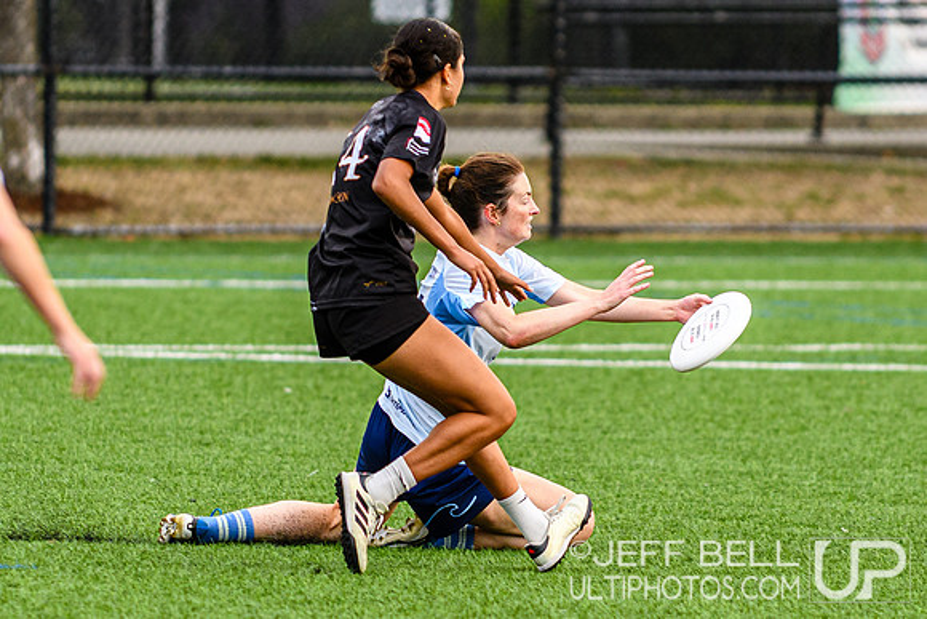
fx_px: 15356
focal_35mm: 596
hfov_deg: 3.5
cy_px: 295
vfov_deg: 2.3
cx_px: 550
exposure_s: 1/1250
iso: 250
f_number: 3.2
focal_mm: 200
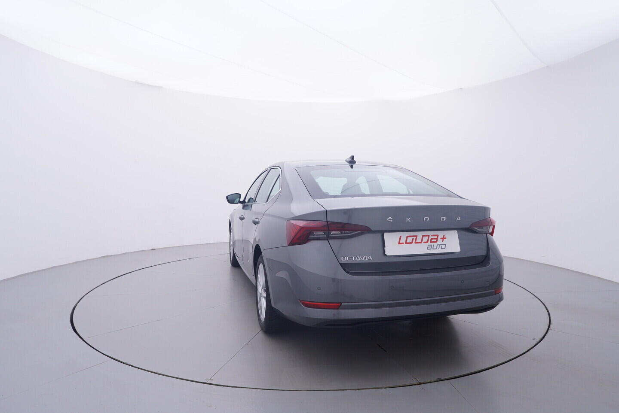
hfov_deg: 77.3
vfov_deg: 56.2
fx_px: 387
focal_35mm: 22
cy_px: 206
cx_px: 310
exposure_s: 1/80
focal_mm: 15
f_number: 5
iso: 200
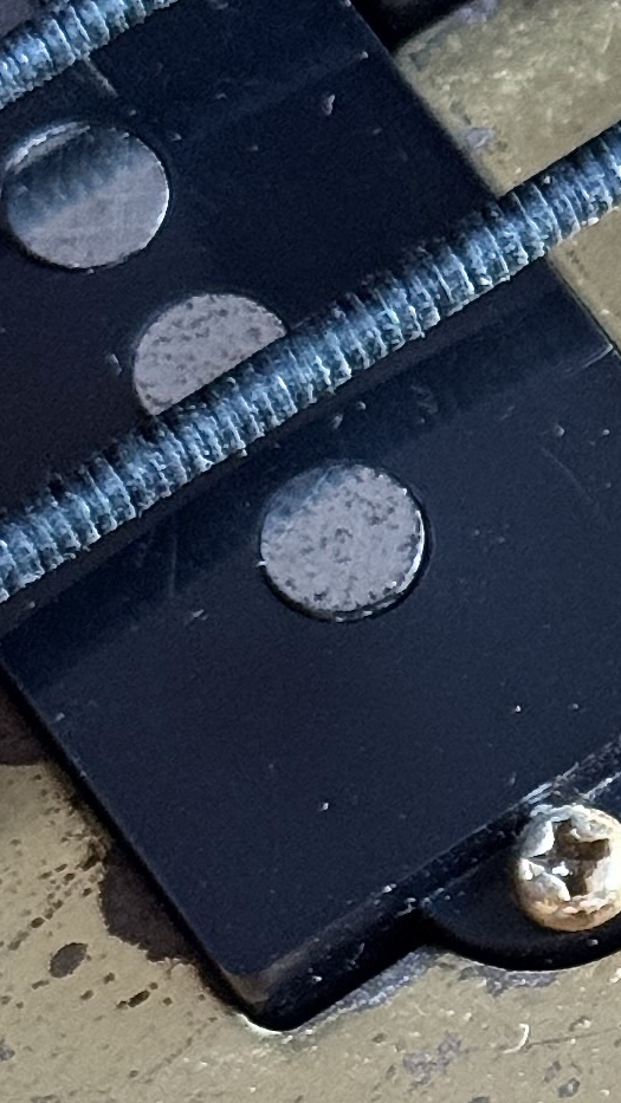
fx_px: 6614
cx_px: 1594
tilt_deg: -68.2
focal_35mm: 226
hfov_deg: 5.2
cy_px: 818
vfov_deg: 9.5
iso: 500
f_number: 1.78
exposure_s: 1/40
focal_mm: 6.76
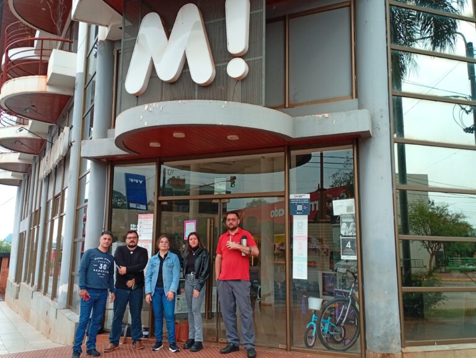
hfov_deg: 61.6
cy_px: 179
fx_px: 399
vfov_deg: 48.3
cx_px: 238
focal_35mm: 29
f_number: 1.8
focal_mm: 3.96
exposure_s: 1/50
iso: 100
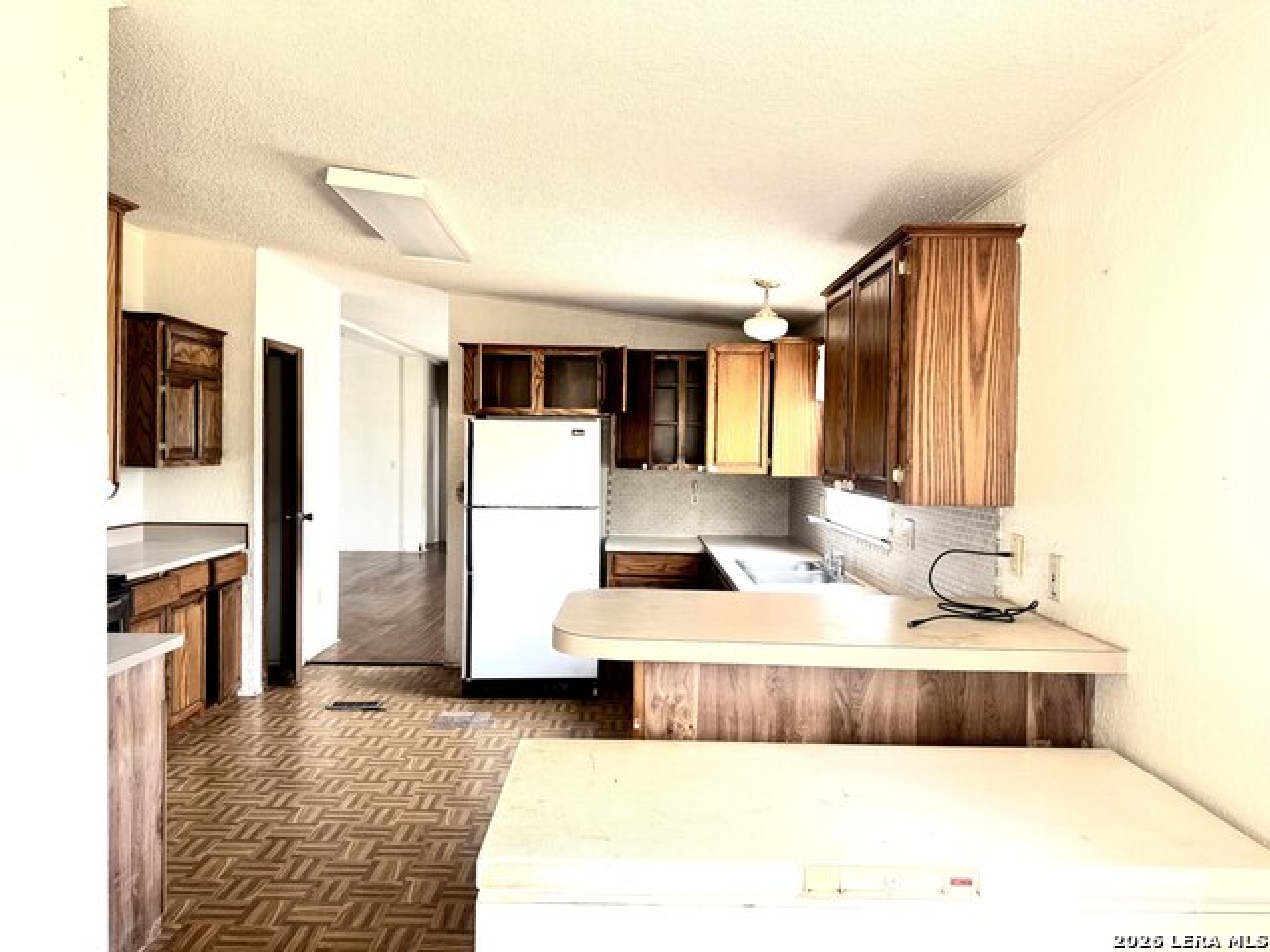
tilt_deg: -1.7
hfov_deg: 71.6
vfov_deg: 56.8
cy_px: 476
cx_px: 635
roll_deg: -0.8
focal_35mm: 24
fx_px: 881
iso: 200
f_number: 1.78
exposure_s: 1/121
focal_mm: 6.76
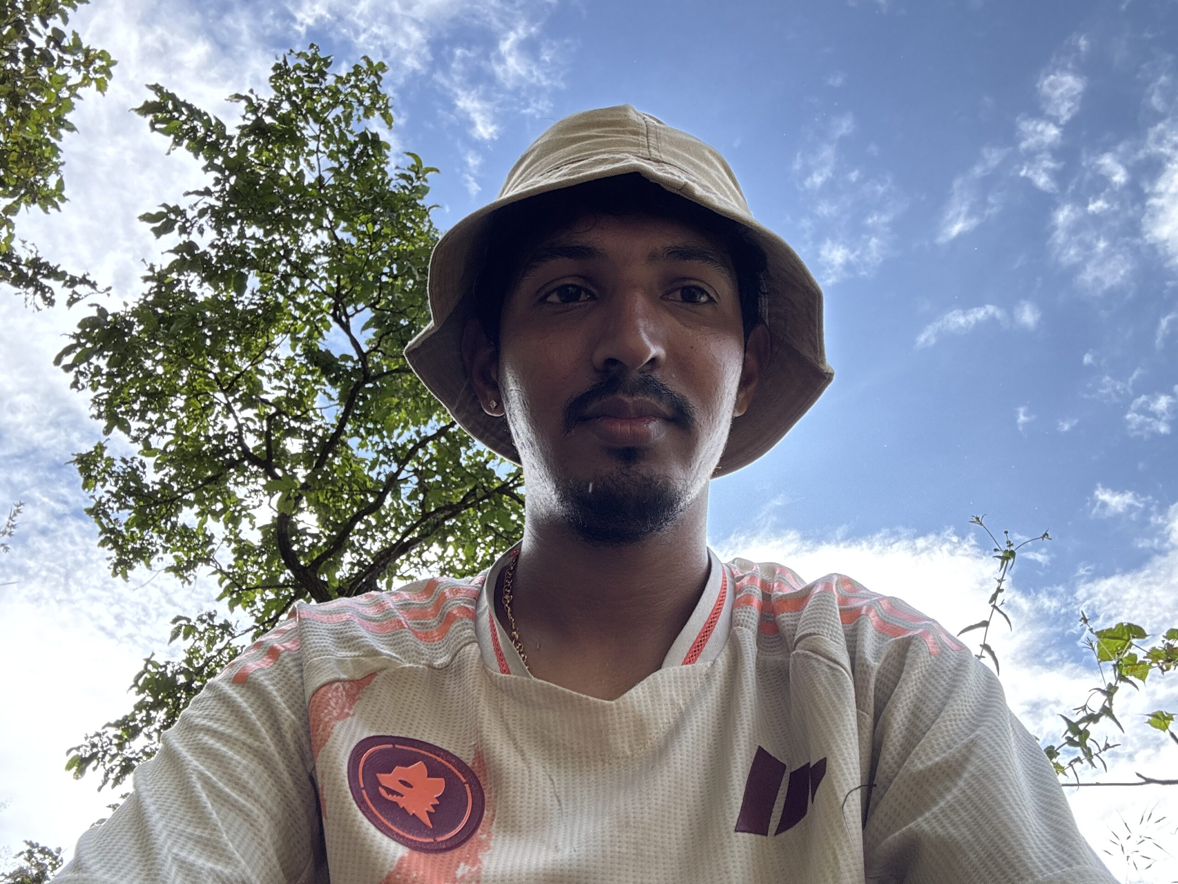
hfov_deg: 60.0
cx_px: 589
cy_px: 442
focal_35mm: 30
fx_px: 1021
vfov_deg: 46.8
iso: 25
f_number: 1.9
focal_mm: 2.69
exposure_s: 1/349
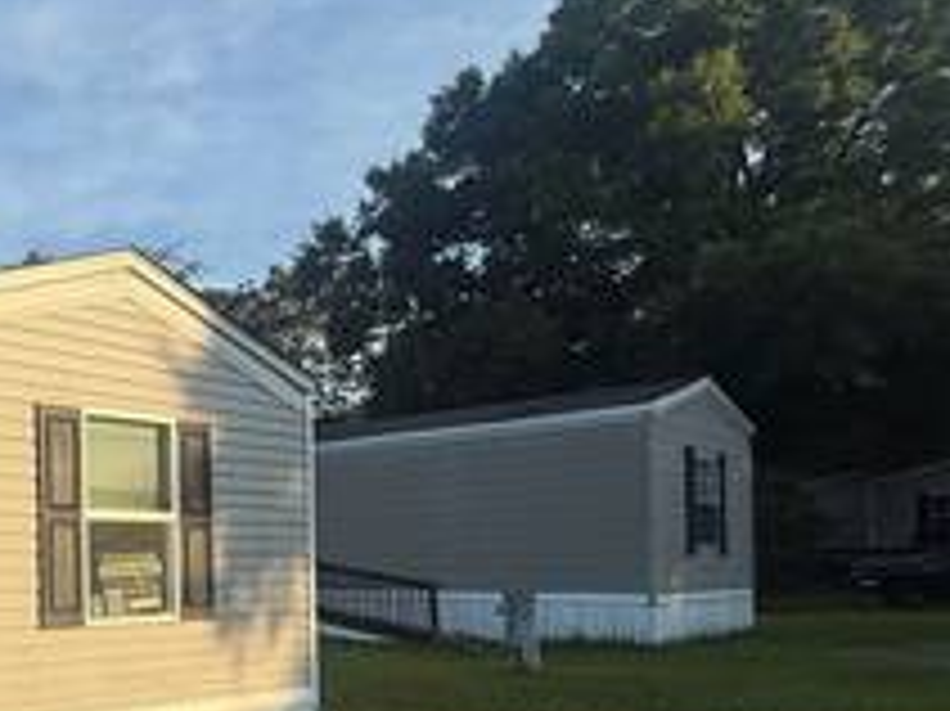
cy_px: 554
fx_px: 933
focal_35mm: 34
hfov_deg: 40.3
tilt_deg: +2.5
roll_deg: +0.0
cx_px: -158
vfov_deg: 40.3
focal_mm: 2.22
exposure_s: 1/1534
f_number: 2.2
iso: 50
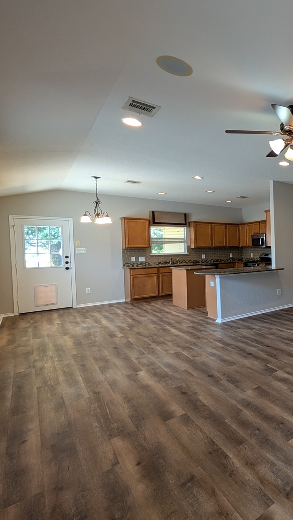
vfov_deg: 92.6
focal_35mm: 18
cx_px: 346
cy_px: 252
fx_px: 249
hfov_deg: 42.3
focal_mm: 2.02
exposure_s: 1/120
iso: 185
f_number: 1.7
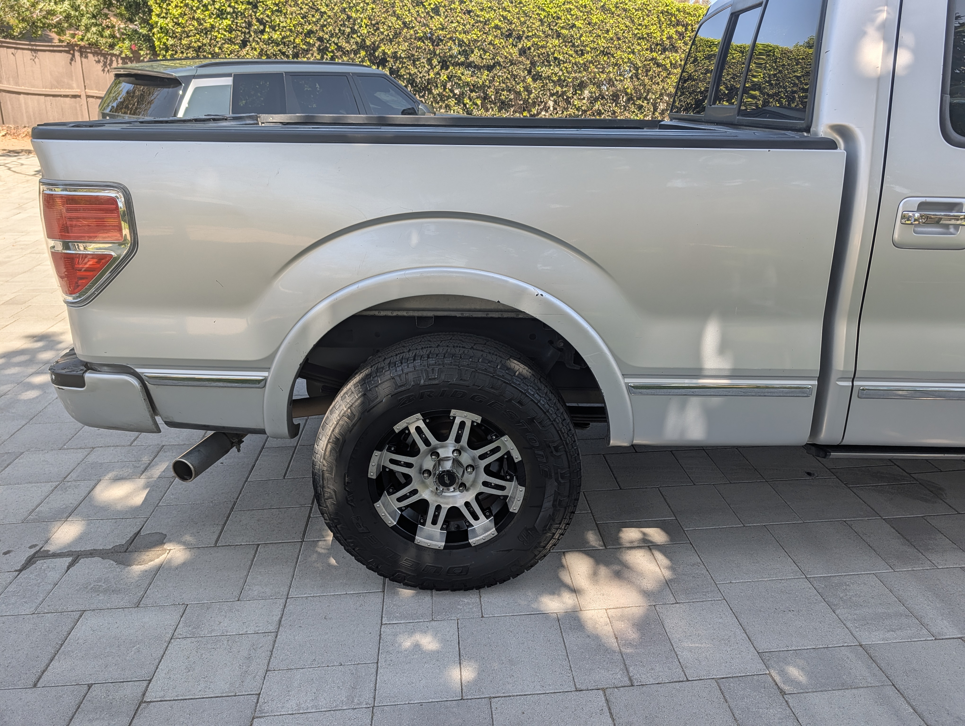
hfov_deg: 71.5
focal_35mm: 24
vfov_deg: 56.9
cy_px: 363
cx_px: 482
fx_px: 670
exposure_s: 1/516
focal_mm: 6.9
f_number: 1.68
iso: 19
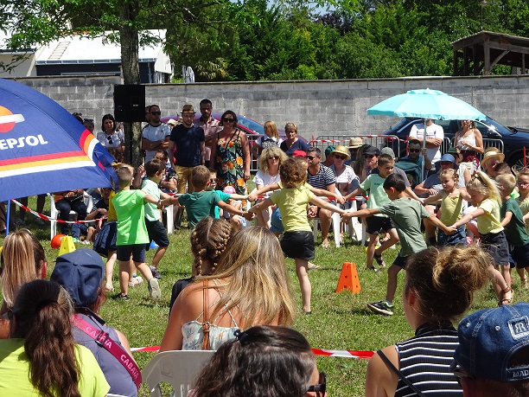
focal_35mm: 119
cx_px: 264
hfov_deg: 16.6
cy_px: 198
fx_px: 1819
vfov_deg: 12.5
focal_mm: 20.29
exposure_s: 1/400
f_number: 5.6
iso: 80
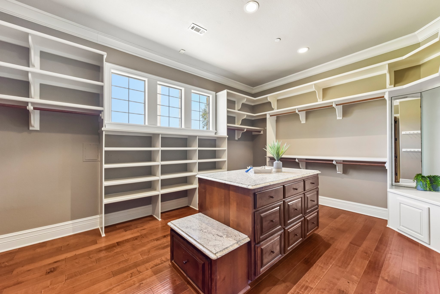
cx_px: 220
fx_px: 171
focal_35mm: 14
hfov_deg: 104.3
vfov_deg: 81.2
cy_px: 147
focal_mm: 14
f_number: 8
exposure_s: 1/15
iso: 640
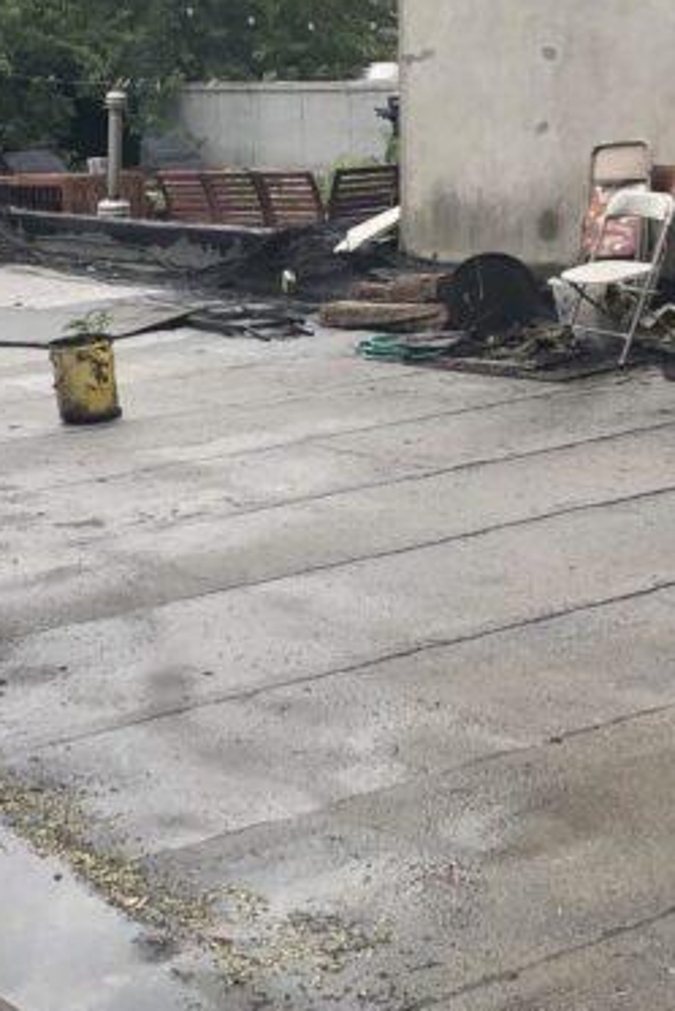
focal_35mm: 80
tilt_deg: -7.2
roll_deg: +2.3
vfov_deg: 25.2
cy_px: 336
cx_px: 157
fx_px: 2248
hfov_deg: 17.0
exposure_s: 1/121
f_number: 1.8
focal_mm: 3.99
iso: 20
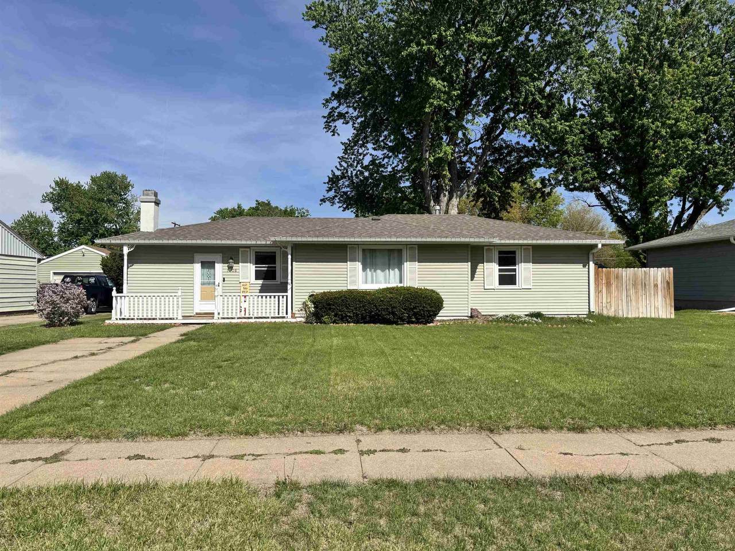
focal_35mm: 24
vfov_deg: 56.8
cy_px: 276
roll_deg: +0.2
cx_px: 368
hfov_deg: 71.6
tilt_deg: +0.3
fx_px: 510
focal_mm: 6.76
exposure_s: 1/7092
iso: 80
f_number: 1.78
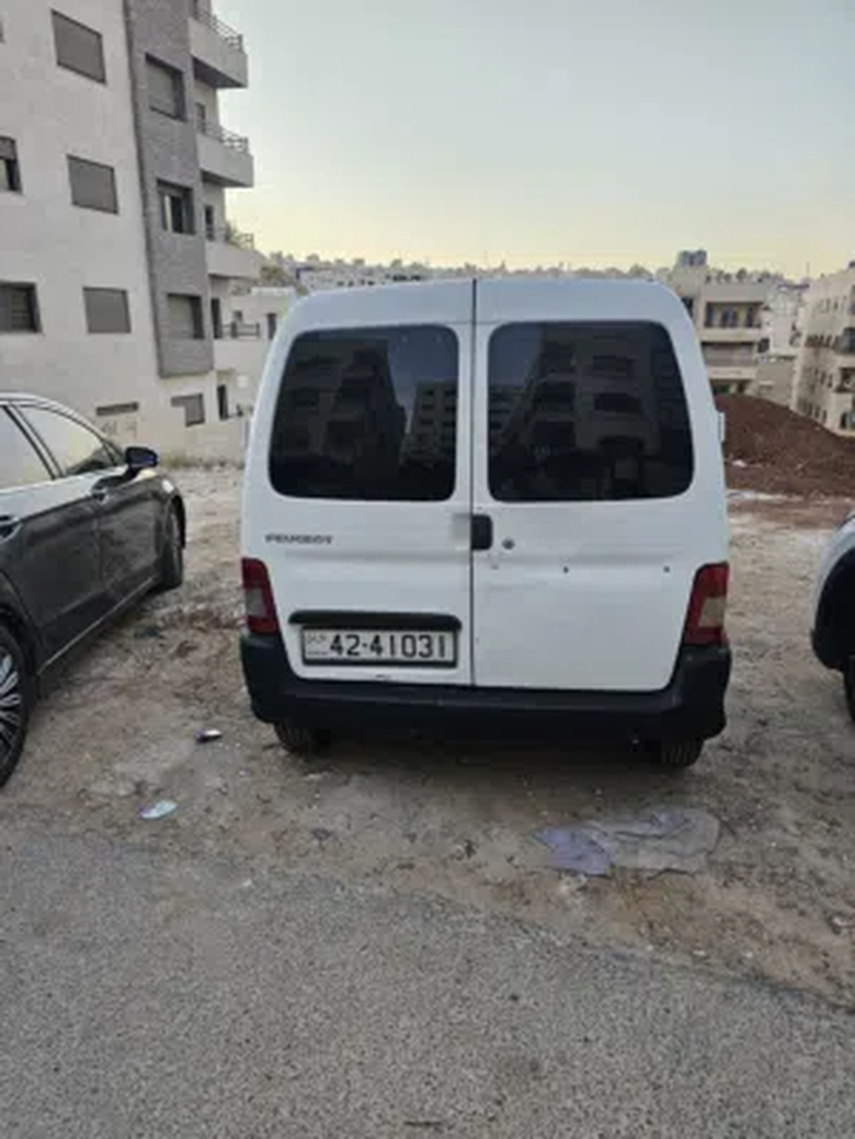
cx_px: 428
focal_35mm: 23
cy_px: 570
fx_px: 757
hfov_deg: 58.9
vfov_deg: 73.9
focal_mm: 6.3
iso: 200
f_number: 1.7
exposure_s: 1/142
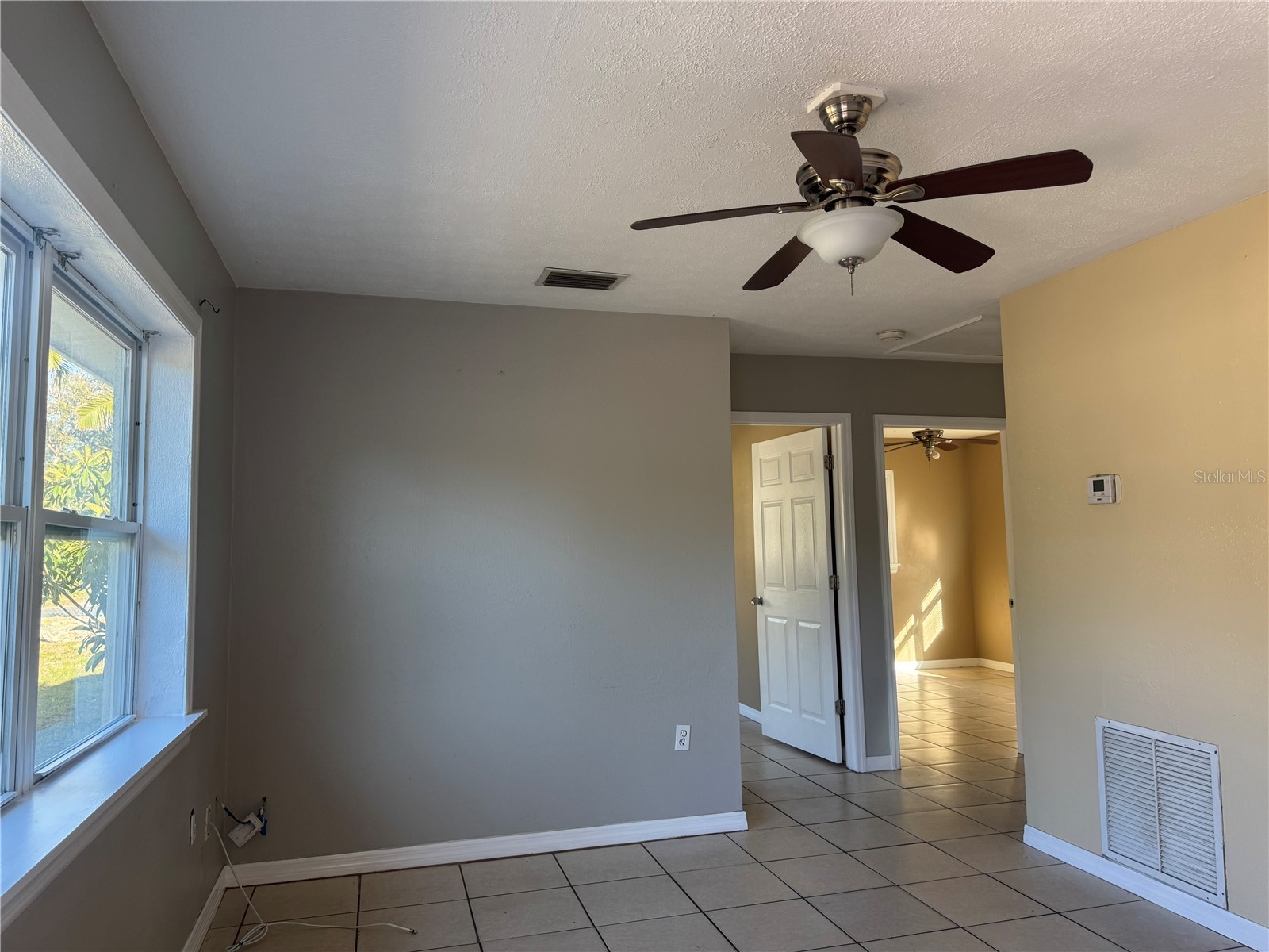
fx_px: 880
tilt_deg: +4.8
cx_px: 634
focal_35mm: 24
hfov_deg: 71.6
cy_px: 476
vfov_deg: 56.8
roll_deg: +1.1
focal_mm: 6.76
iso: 125
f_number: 1.78
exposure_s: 1/121
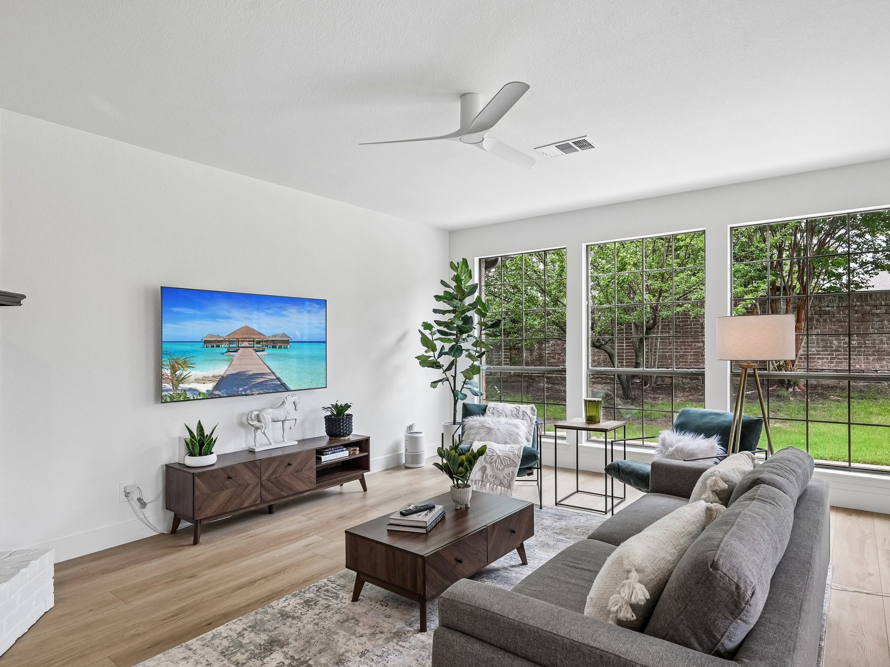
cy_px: 340
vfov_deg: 67.1
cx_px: 472
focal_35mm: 20
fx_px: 503
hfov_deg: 82.9
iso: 400
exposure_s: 1/60
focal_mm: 17.5
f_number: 8
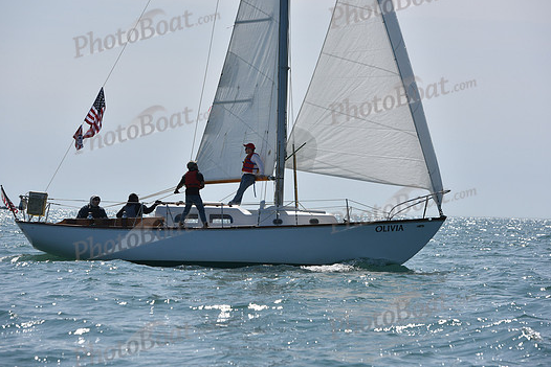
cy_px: 167
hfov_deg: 12.8
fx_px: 2449
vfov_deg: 8.6
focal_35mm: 160
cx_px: 276
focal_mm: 145
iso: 320
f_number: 6.3
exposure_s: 1/1250
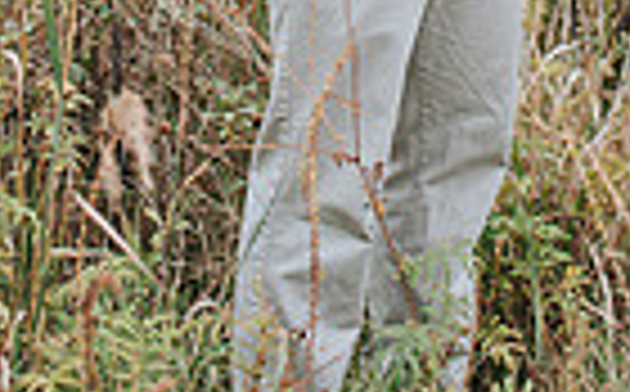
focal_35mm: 115
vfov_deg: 10.1
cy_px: -509
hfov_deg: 18.1
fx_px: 1971
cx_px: 405
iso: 250
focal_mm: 35
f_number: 3.2
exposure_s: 1/250
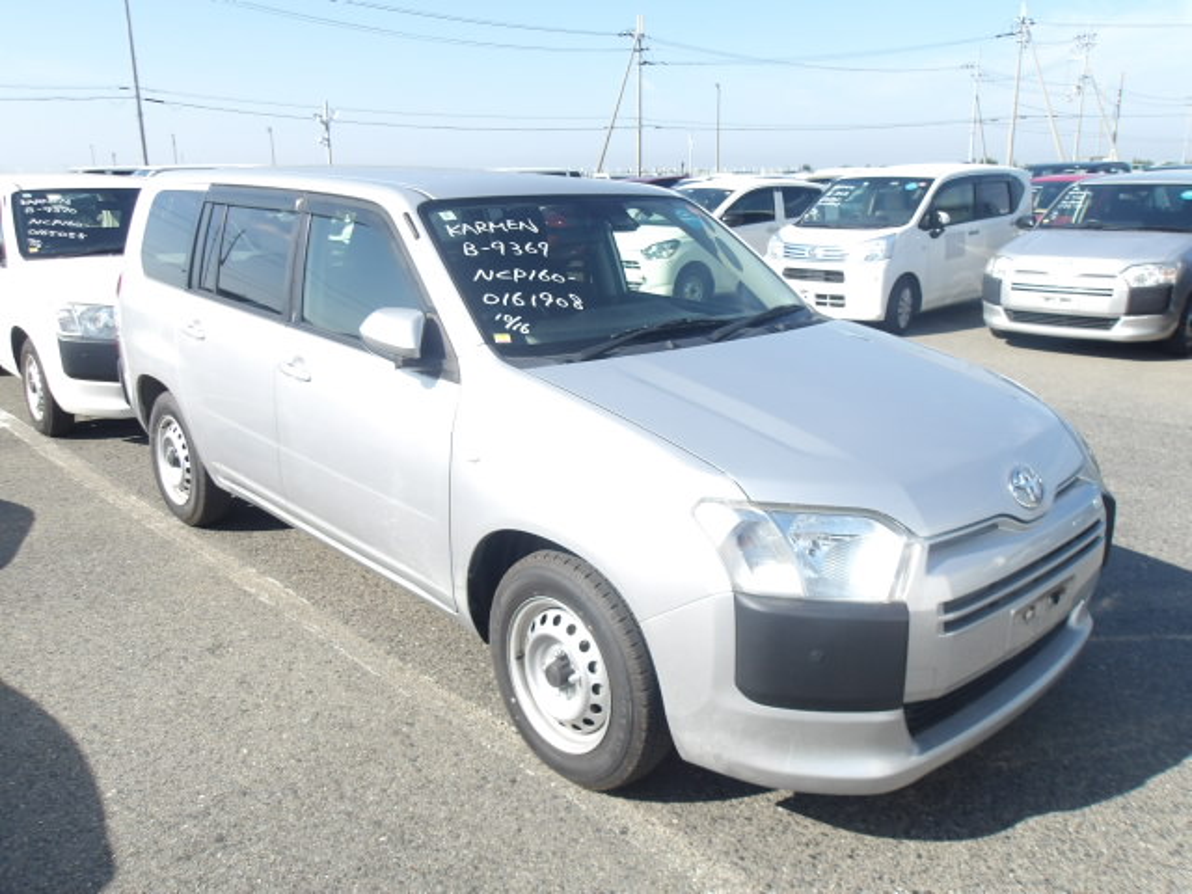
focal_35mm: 27
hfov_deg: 65.3
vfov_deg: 51.4
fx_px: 930
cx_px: 596
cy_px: 447
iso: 100
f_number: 10.4
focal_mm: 4.9
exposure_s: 1/60
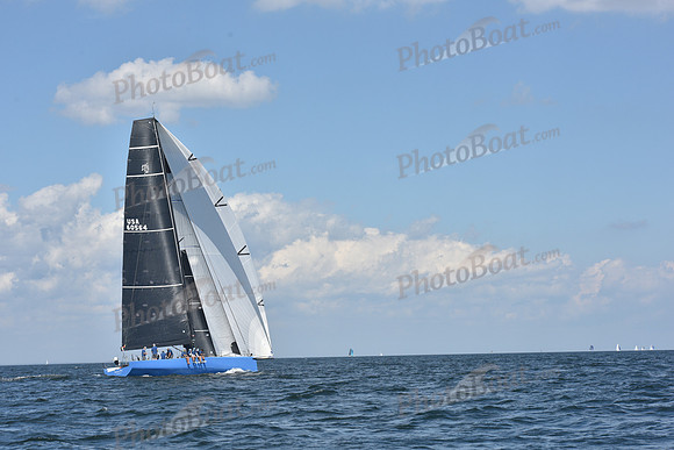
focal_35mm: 100
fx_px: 1873
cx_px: 337
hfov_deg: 20.4
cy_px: 225
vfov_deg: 13.7
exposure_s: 1/1250
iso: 320
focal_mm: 100
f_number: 10
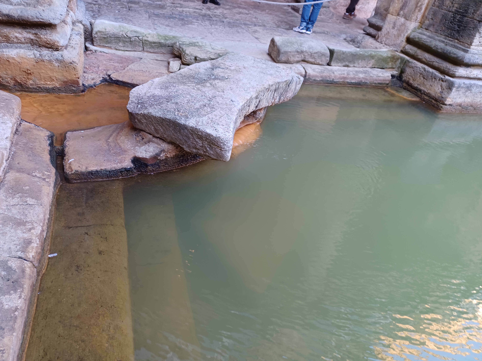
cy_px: 180
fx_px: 348
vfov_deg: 54.9
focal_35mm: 25
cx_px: 241
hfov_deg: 69.4
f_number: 1.8
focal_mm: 4.6
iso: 250
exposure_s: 1/50
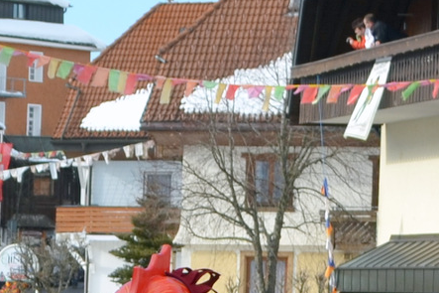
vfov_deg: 9.3
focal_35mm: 141
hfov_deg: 14.4
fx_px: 1719
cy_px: 504
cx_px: 27
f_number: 7.1
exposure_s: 1/200
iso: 100
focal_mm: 26
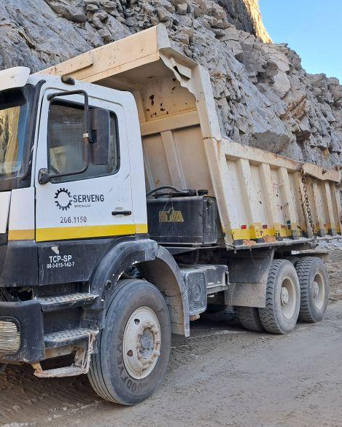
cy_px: 217
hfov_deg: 40.2
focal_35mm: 36
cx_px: 93
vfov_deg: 50.3
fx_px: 455
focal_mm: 4
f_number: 1.8
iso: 50
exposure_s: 1/113
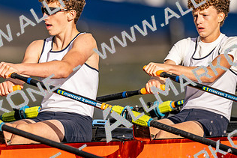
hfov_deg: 1.9
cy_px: 72
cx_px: 38
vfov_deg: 1.3
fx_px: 7245
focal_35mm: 1100
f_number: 4
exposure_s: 1/2500
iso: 100
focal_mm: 600
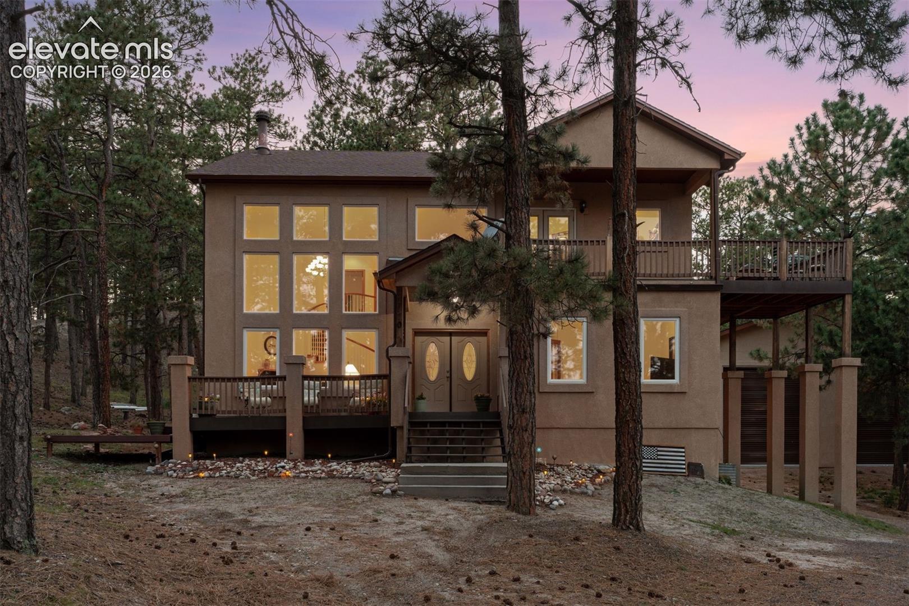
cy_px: 303
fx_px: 707
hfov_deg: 65.5
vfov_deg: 46.4
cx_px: 454
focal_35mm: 28
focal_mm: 28
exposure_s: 1/1.67
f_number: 9
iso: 400
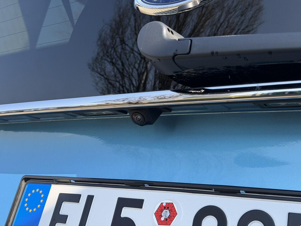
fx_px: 417
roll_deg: -3.4
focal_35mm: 48
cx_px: 150
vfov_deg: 30.3
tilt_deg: +8.2
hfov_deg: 39.7
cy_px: 113
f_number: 1.78
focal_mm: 6.76
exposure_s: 1/1149
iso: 64
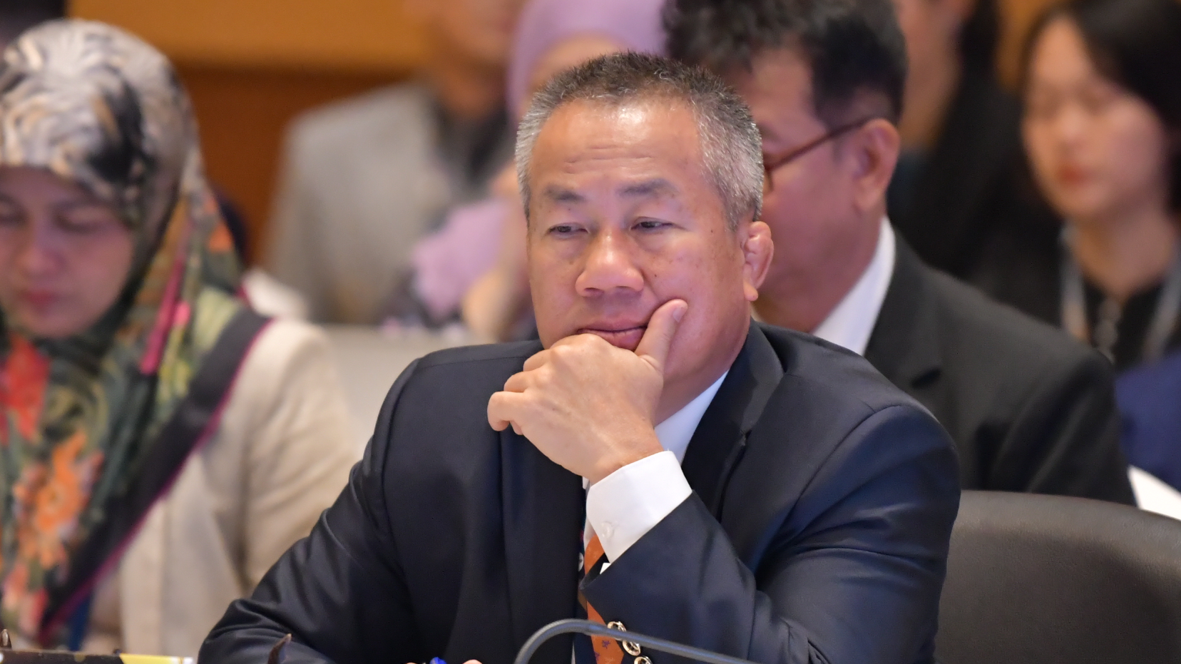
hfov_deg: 4.2
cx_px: 492
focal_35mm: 513
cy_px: 396
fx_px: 16063
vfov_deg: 2.4
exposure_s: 1/160
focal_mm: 200
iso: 2500
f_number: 2.8
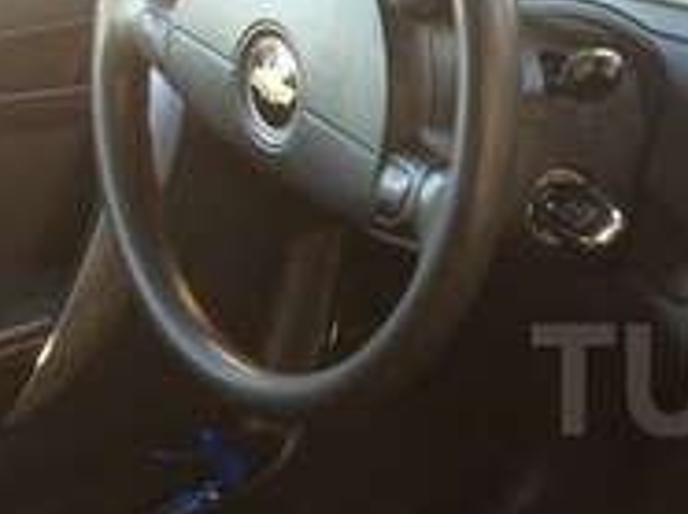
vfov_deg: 14.3
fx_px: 2045
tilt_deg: -26.7
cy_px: 379
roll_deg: +3.2
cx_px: 910
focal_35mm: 103
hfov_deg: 17.8
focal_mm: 4.15
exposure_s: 1/50
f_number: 2.2
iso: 40
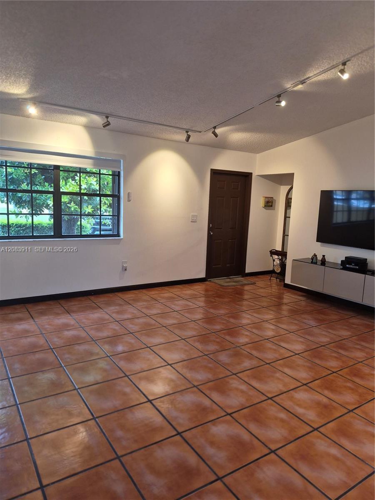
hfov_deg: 58.9
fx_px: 332
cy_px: 250
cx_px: 188
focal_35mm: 23
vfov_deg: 73.9
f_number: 1.8
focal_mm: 5.4
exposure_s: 1/120
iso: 200
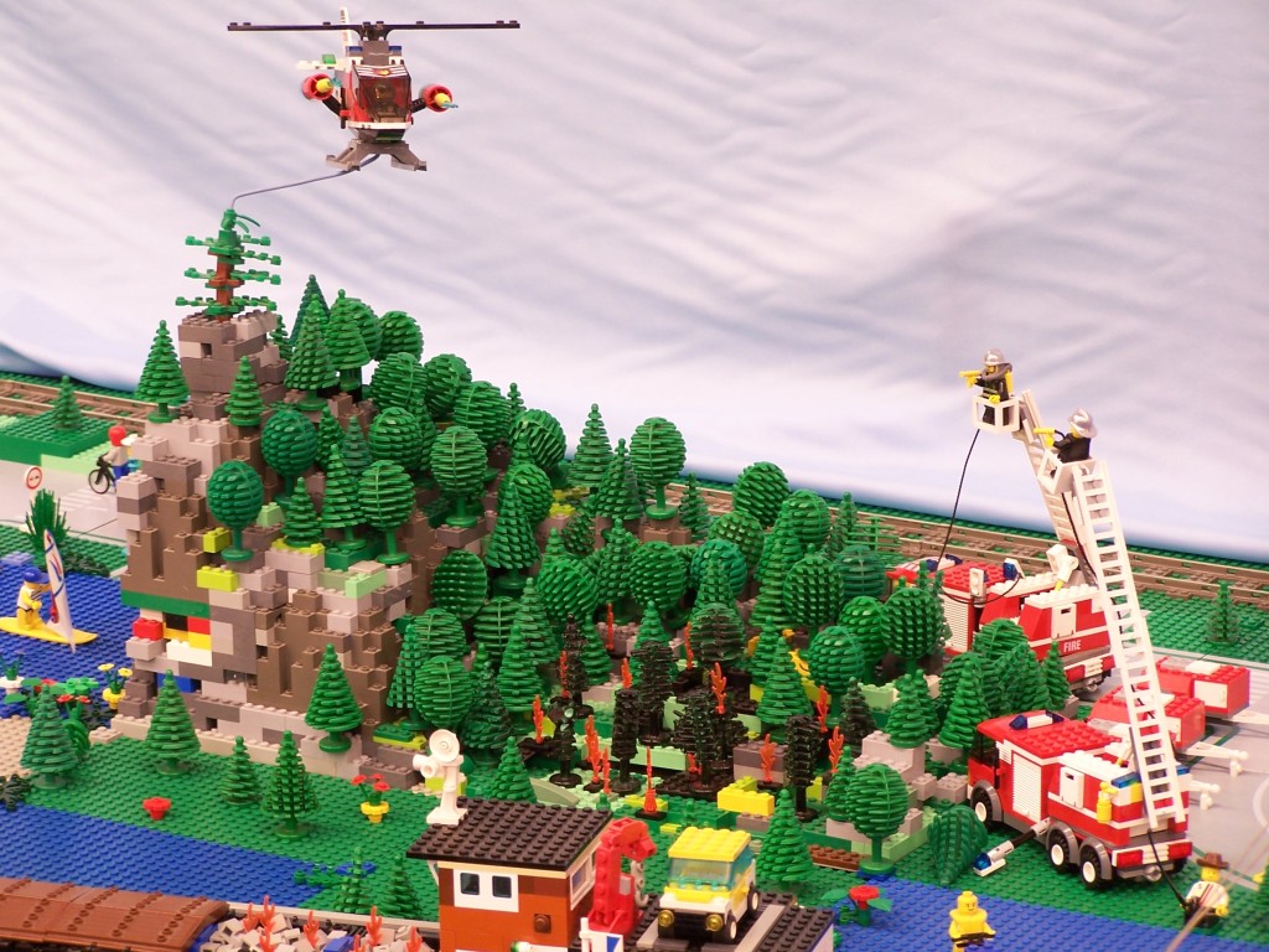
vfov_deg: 10.7
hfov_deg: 14.2
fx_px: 5096
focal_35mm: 139
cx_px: 634
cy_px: 476
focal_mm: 23.1
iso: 80
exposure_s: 1/2
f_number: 3.2
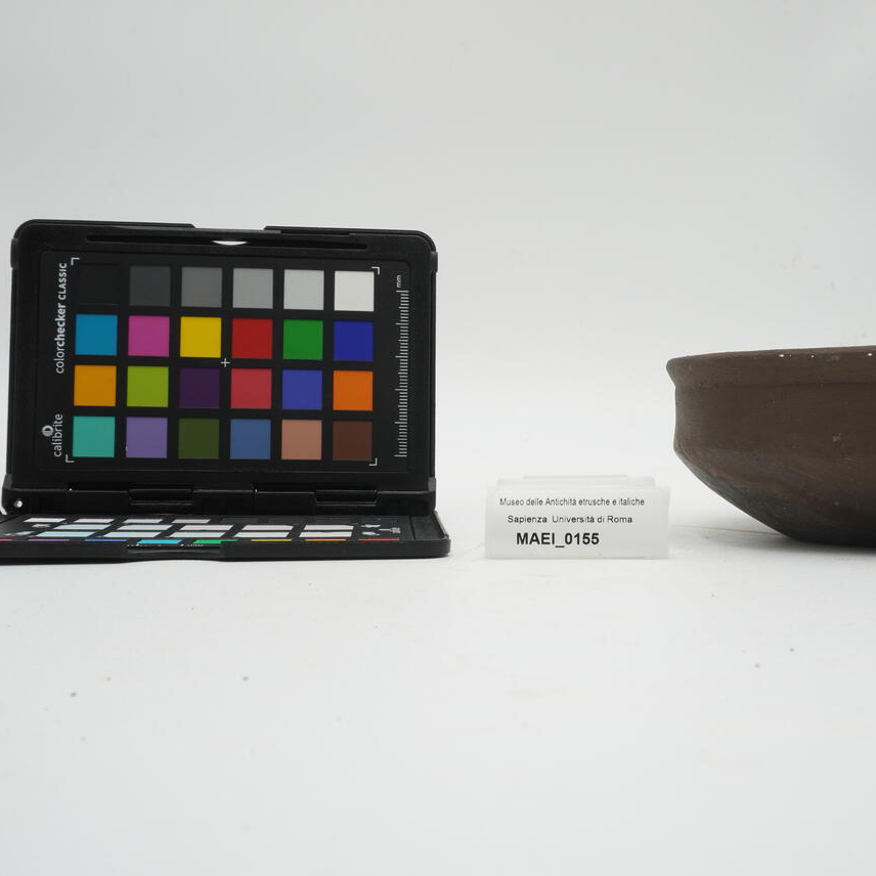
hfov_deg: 41.1
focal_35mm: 41
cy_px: 443
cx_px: 515
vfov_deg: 41.3
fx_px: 1164
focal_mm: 21
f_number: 16
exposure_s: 1/10
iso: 100
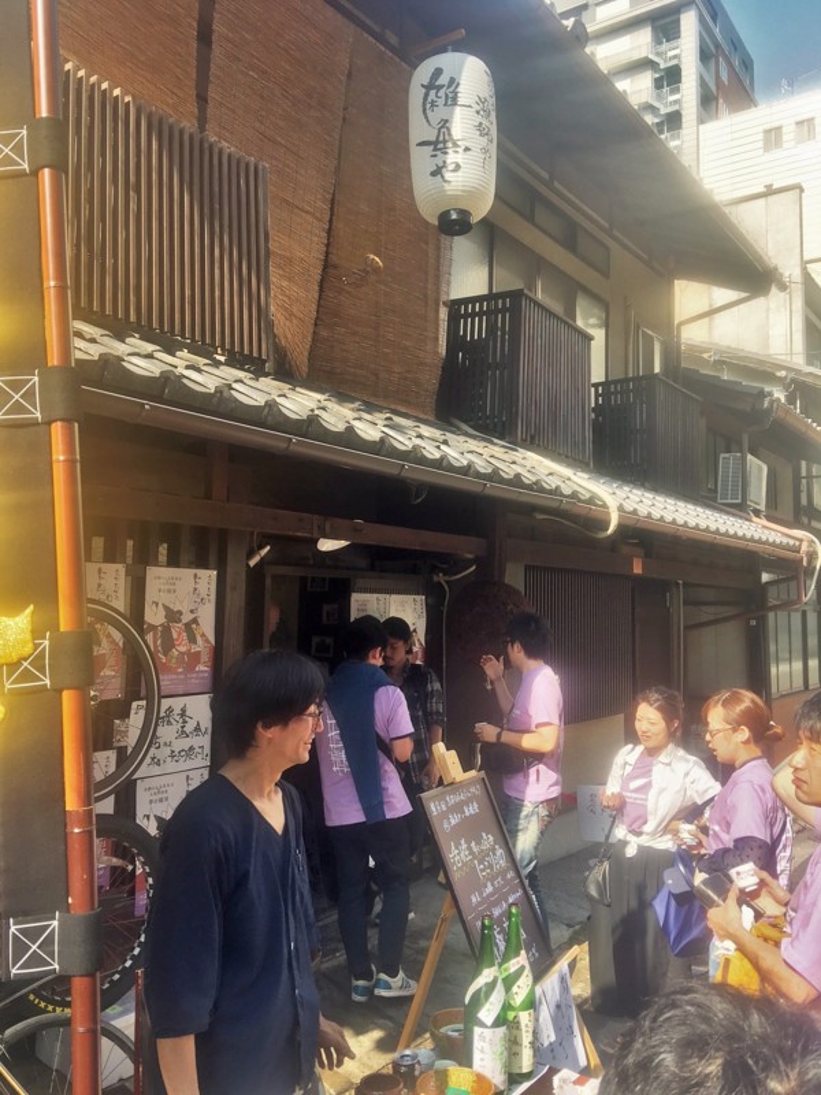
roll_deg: +0.2
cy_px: 548
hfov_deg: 48.2
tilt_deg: +1.3
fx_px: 917
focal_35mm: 29
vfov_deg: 61.7
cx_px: 410
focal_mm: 4.15
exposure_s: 1/346
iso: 25
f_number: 2.2
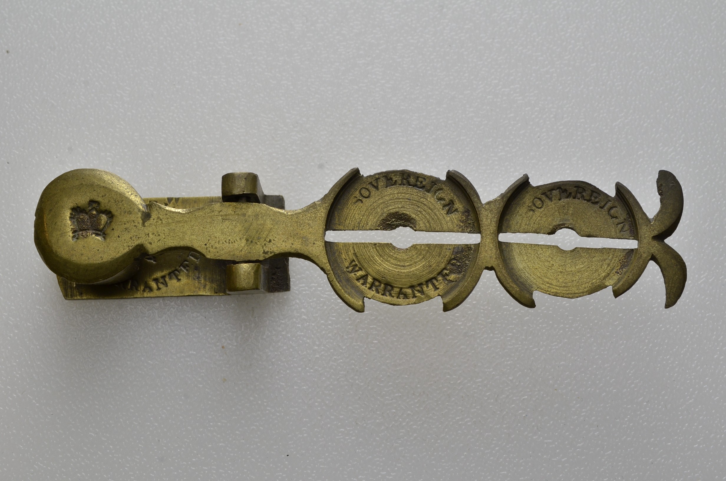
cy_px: 240
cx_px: 363
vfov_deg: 22.5
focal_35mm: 60
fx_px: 1207
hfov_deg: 33.5
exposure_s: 1/250
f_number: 14
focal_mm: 40
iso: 400
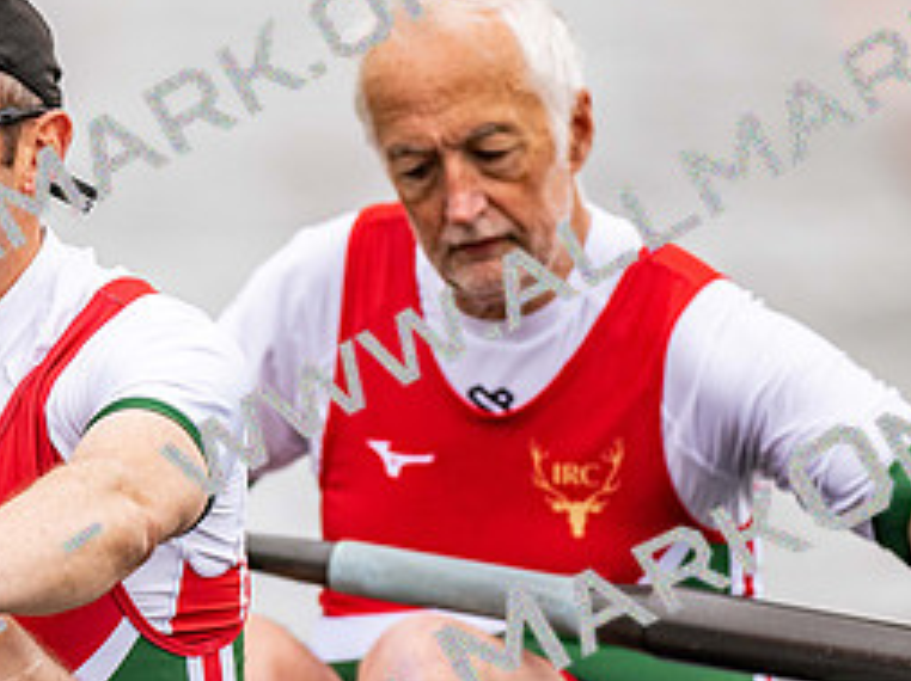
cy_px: 557
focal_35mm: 1320
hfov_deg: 1.5
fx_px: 34706
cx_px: -100
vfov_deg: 1.1
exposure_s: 1/2500
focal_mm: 600
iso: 640
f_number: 4
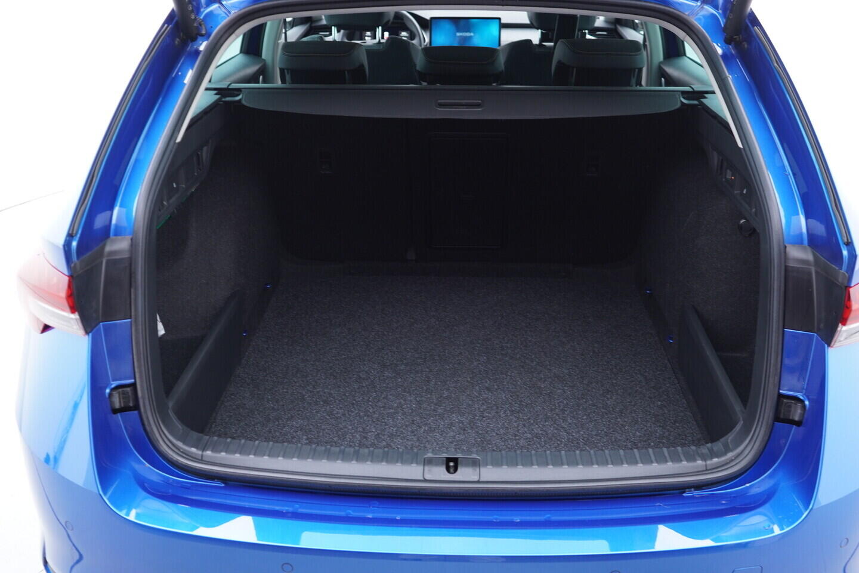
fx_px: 859
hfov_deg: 53.1
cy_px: 286
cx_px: 430
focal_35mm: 36
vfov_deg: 36.9
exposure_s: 1/40
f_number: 2.8
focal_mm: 24
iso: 320
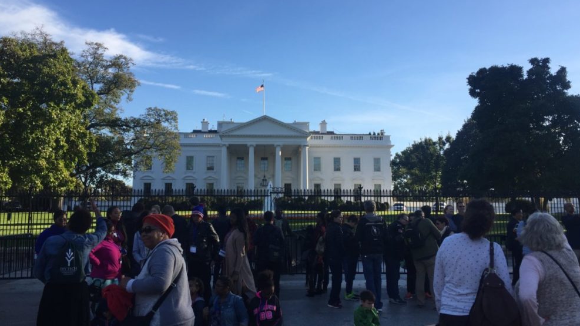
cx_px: 290
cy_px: 142
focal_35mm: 32
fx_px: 492
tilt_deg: +9.0
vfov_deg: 36.6
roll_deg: -0.4
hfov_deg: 61.0
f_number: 2.2
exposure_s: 1/1068
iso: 32
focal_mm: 4.15
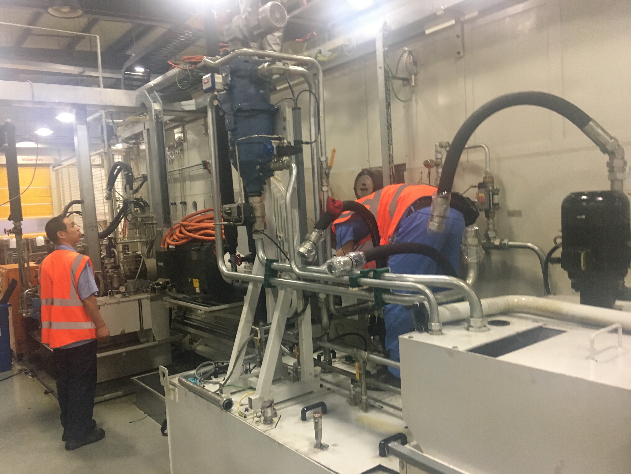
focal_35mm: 29
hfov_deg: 61.7
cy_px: 237
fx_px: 529
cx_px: 316
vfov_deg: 48.2
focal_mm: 4.15
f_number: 2.2
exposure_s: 1/33
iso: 160
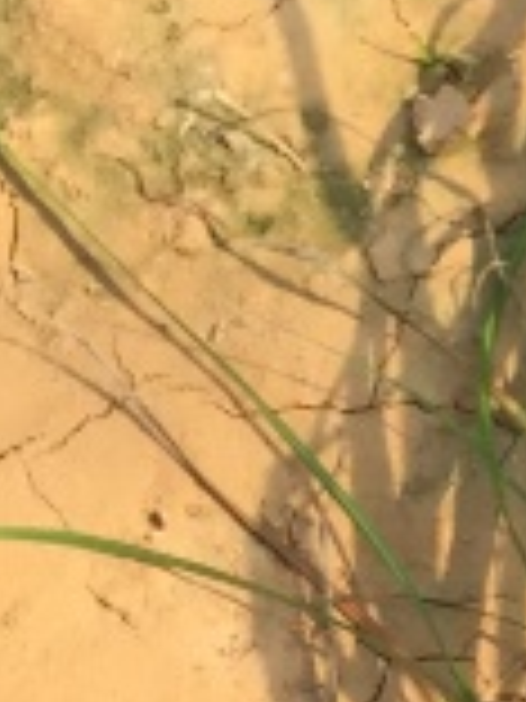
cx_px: 1722
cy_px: 745
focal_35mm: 198
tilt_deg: -72.2
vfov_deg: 9.9
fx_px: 4012
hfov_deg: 6.6
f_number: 2.2
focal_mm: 4.15
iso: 32
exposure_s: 1/514
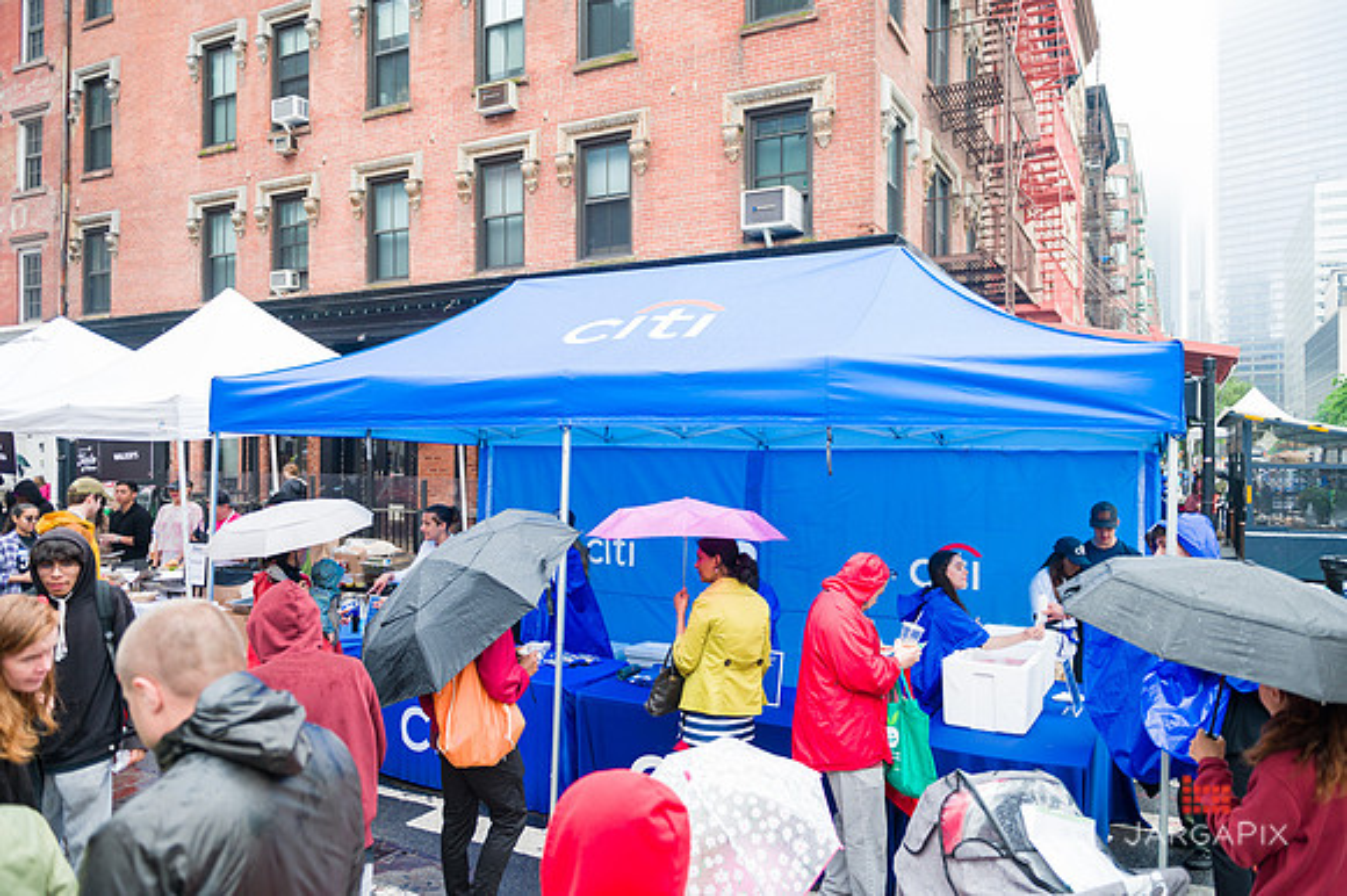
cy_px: 448
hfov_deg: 73.8
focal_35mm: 24
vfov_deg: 53.1
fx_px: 897
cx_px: 674
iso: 400
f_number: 3.2
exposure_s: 1/640
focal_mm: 24
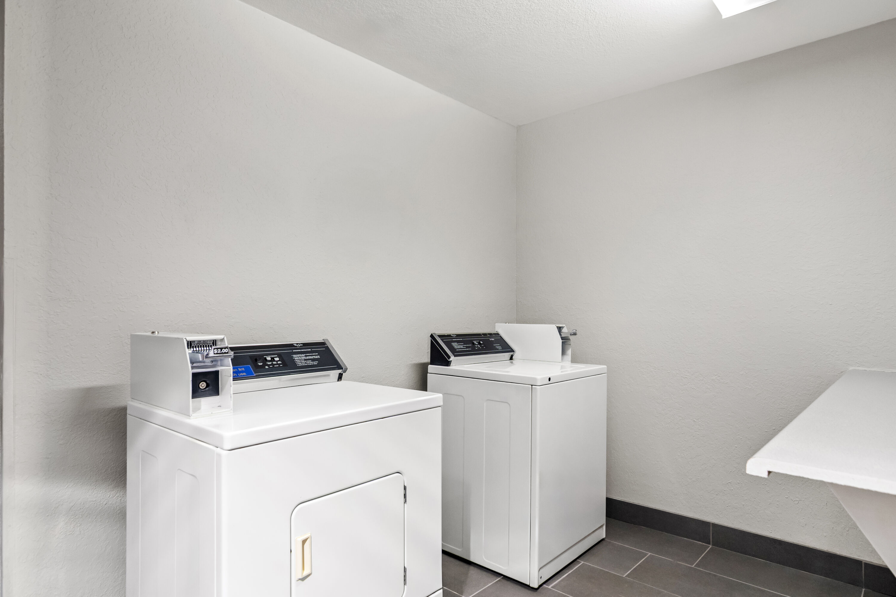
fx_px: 523
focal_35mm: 21
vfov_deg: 59.5
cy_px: 298
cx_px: 448
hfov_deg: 81.2
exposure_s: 1/6
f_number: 5
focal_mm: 14
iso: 400
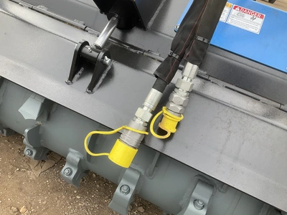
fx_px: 240
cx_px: 144
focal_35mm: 29
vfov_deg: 48.2
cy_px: 108
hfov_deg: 61.7
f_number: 1.8
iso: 25
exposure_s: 1/375
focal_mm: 3
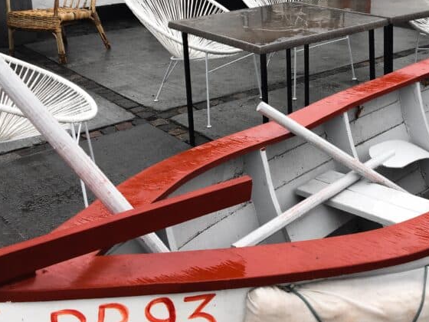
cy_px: 57
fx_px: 657
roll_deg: +1.0
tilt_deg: -13.5
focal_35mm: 53
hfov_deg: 35.5
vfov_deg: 26.9
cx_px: 316
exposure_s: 1/452
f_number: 2.2
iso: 25
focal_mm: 4.15
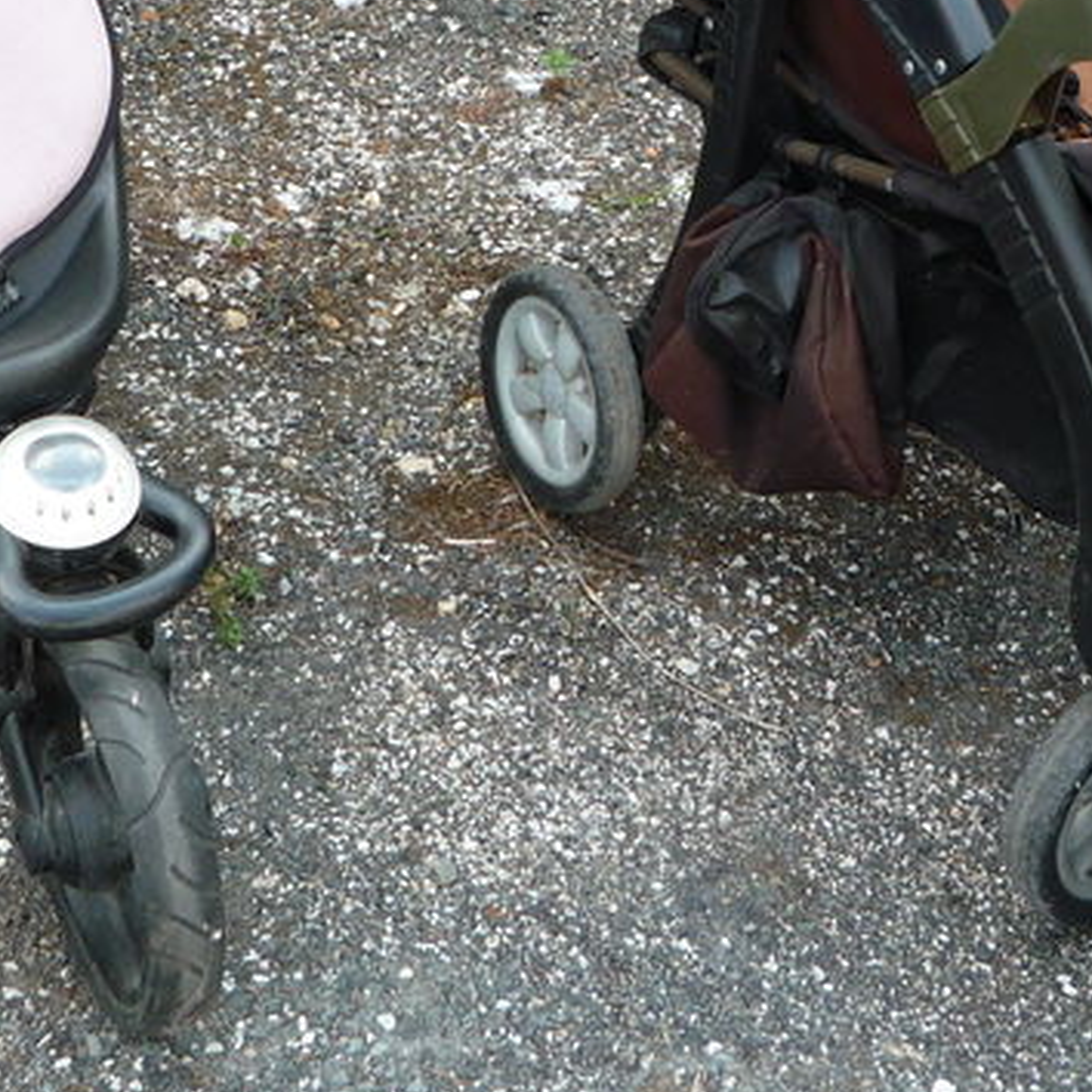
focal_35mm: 75
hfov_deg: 23.0
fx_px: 2677
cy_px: 96
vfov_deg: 22.5
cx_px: 401
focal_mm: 5.2
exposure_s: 1/100
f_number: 3.5
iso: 100
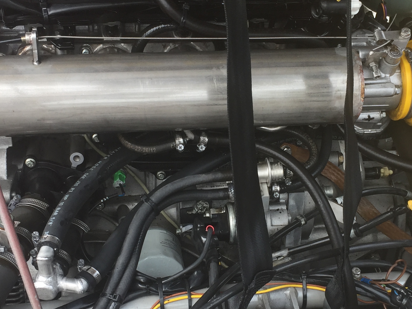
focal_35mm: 59
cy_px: 172
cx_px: 229
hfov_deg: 32.7
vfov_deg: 24.8
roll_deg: -4.3
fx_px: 702
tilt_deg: -44.6
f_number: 2.2
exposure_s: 1/297
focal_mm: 4.15
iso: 32
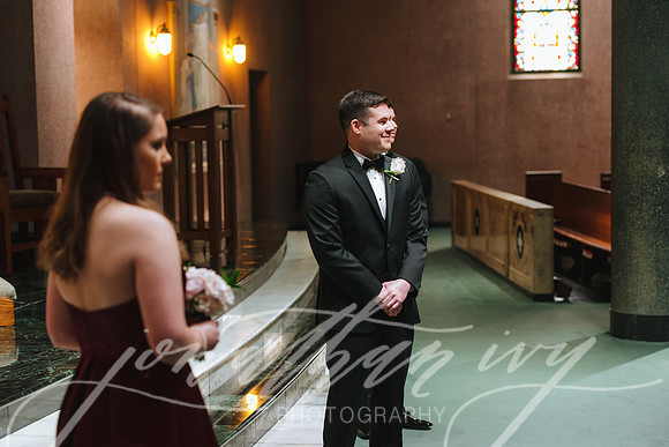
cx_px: 334
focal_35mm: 70
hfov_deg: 28.8
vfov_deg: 19.5
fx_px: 1301
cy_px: 224
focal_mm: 70
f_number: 2.8
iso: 4000
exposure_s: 1/160
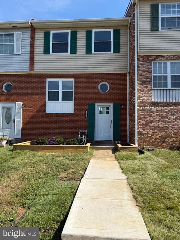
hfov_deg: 56.8
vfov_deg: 71.6
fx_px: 166
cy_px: 120
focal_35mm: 24
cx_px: 90
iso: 80
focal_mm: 6.76
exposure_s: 1/3953
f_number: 1.78
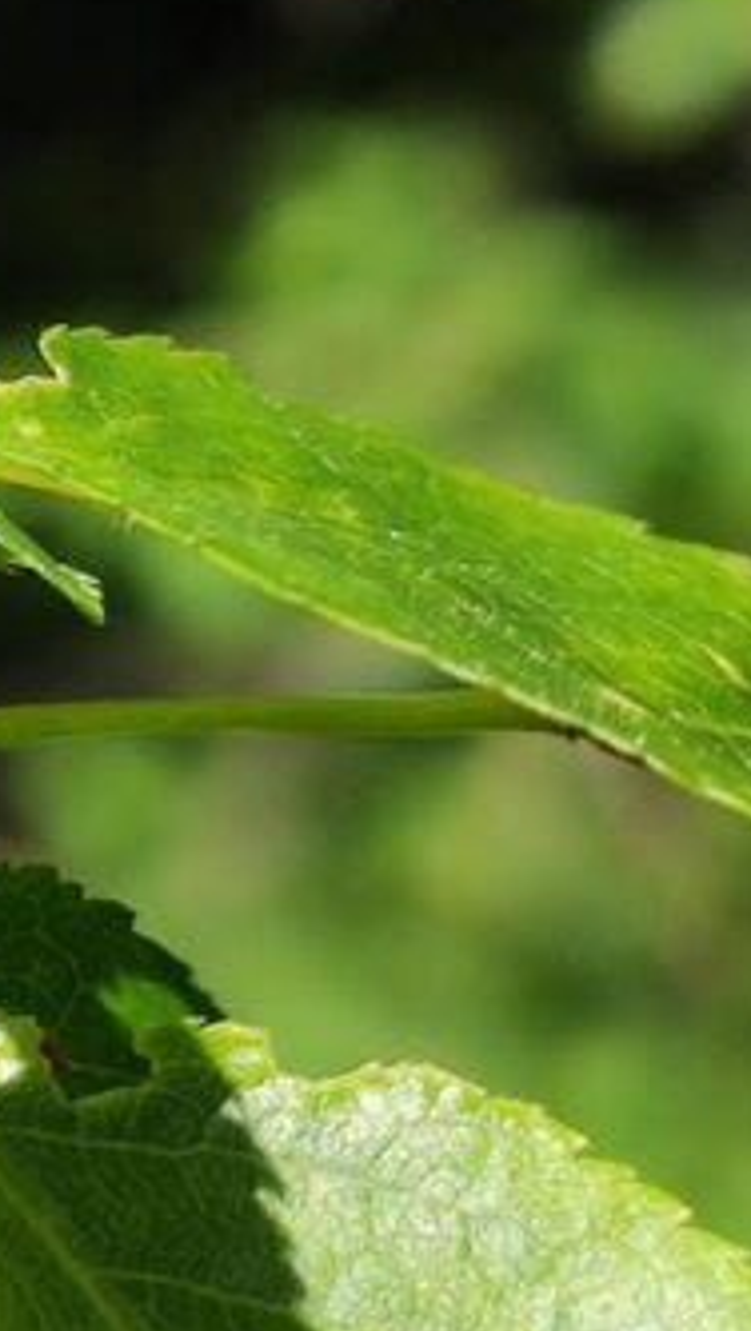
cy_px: 68
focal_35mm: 174
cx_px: -631
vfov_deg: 12.2
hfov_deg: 6.8
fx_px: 6143
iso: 112
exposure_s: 1/772
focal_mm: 4.77
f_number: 1.75
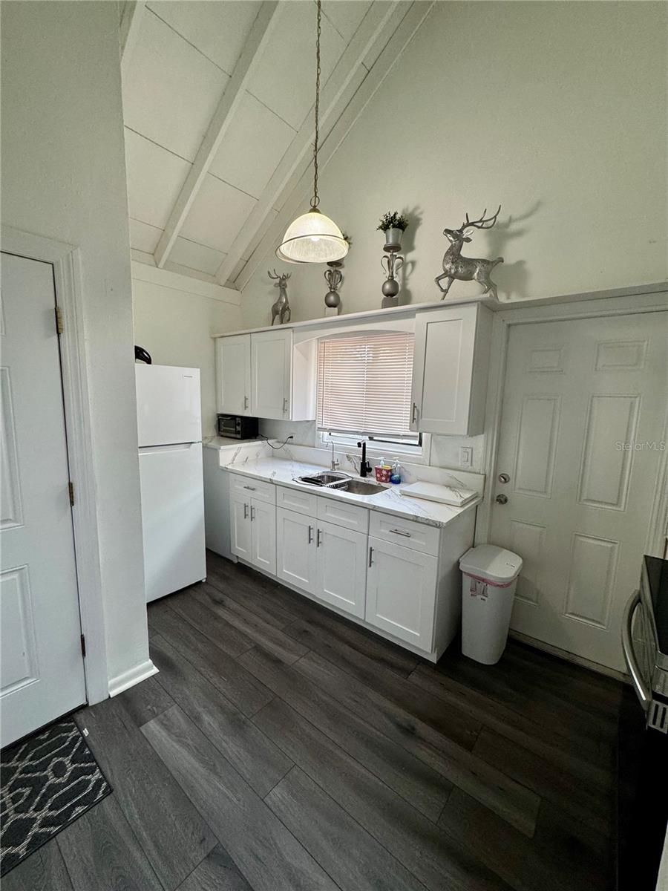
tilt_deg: -7.9
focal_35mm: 14
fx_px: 360
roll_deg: -2.1
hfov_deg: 85.7
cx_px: 334
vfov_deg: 102.1
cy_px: 446
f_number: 2.2
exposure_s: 1/120
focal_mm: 2.22
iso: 200
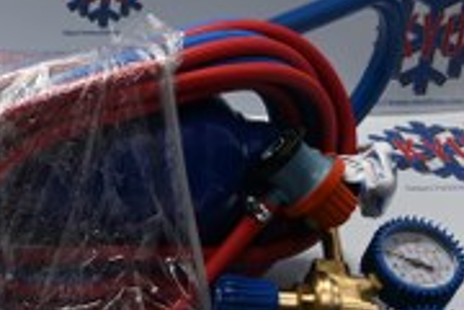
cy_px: 150
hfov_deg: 15.7
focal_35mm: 120
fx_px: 1547
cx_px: -237
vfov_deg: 11.4
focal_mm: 24
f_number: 4.2
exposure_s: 1/40
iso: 220
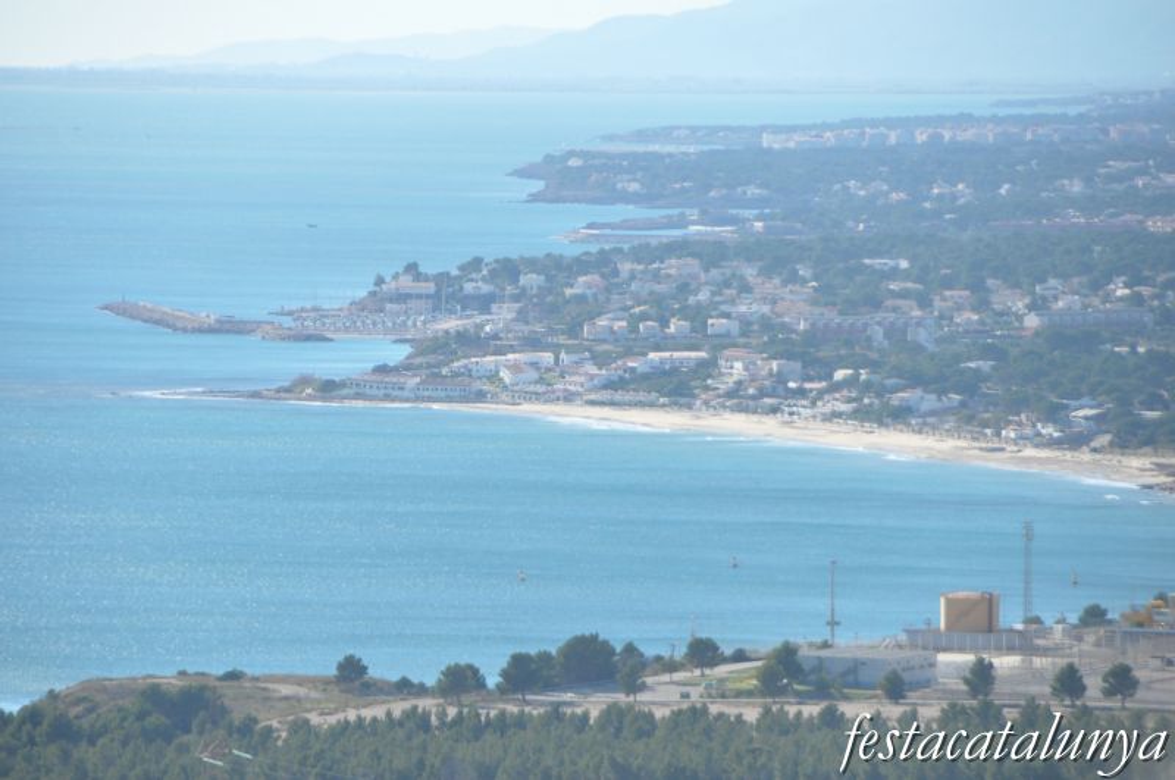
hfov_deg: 6.9
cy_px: 390
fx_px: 9778
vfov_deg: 4.6
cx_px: 588
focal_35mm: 300
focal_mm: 200
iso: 1000
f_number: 7.1
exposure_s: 1/3195
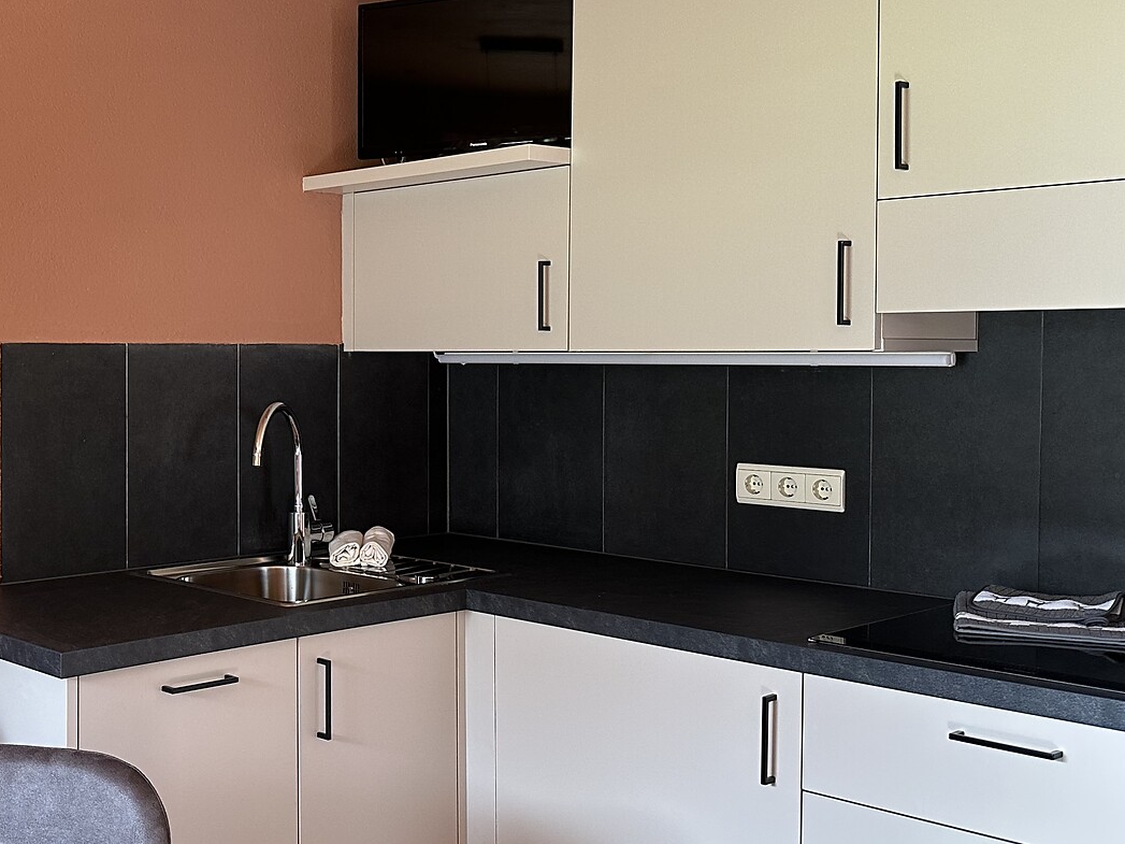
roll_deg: -0.2
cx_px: 216
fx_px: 1430
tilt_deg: -2.0
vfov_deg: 32.9
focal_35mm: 44
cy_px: 389
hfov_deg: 41.0
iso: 250
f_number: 1.78
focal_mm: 6.86
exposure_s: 1/60
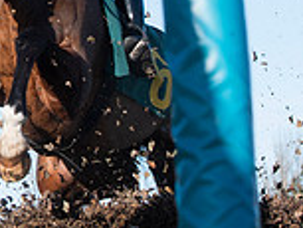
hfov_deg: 5.1
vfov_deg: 3.9
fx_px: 3355
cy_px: -120
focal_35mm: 383
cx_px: -234
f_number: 8
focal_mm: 70
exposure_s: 1/1600
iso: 400
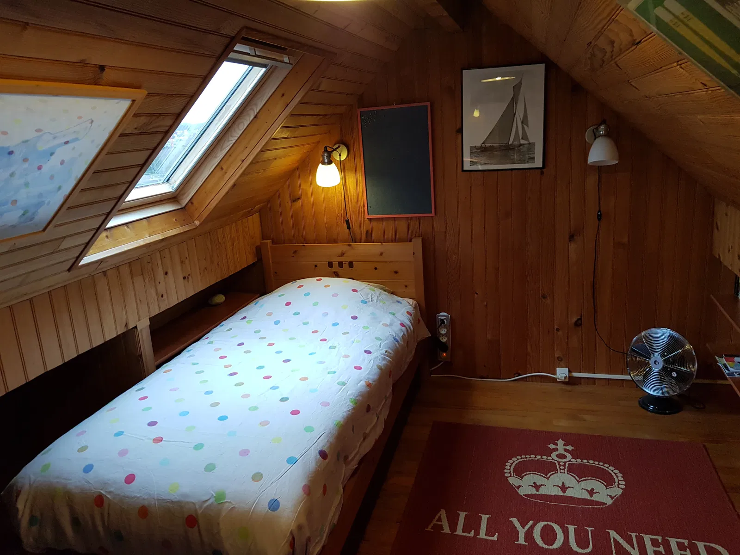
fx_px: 556
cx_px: 370
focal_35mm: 26
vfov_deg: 53.1
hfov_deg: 67.3
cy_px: 278
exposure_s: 1/50
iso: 160
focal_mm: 4.2
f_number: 1.7
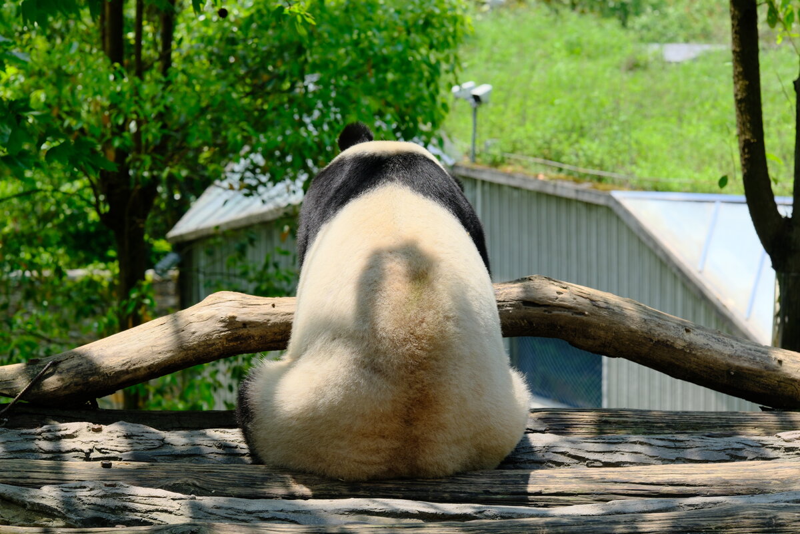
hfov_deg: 18.1
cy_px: 267
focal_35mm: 113
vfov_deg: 12.1
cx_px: 400
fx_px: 2511
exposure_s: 1/400
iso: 250
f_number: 5
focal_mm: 75
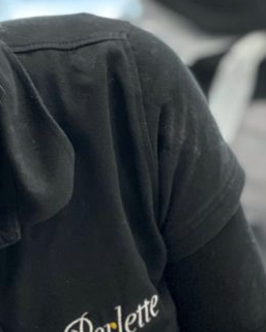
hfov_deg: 6.4
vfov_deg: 8.0
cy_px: 286
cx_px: -19
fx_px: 2361
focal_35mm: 240
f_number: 2.8
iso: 320
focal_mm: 9
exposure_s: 1/25
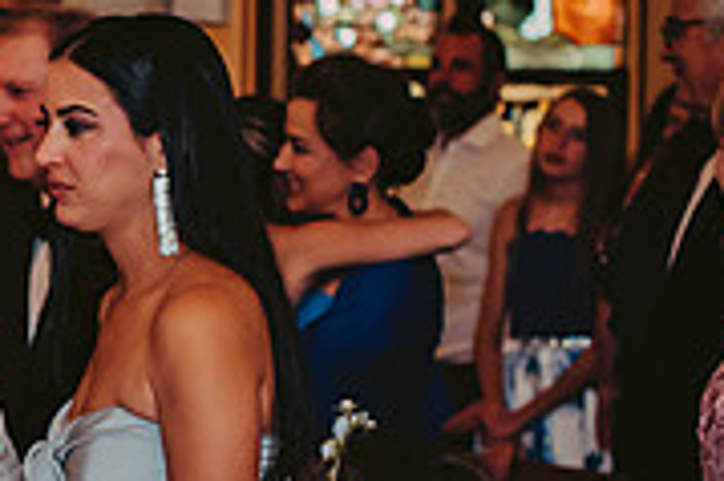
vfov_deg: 7.1
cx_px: -336
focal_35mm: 193
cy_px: 378
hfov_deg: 10.3
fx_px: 3878
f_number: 2.8
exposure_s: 1/125
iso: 800
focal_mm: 50
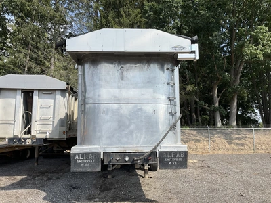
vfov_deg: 48.2
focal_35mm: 29
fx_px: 227
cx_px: 136
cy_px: 102
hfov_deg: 61.7
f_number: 1.8
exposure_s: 1/1377
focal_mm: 3
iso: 25
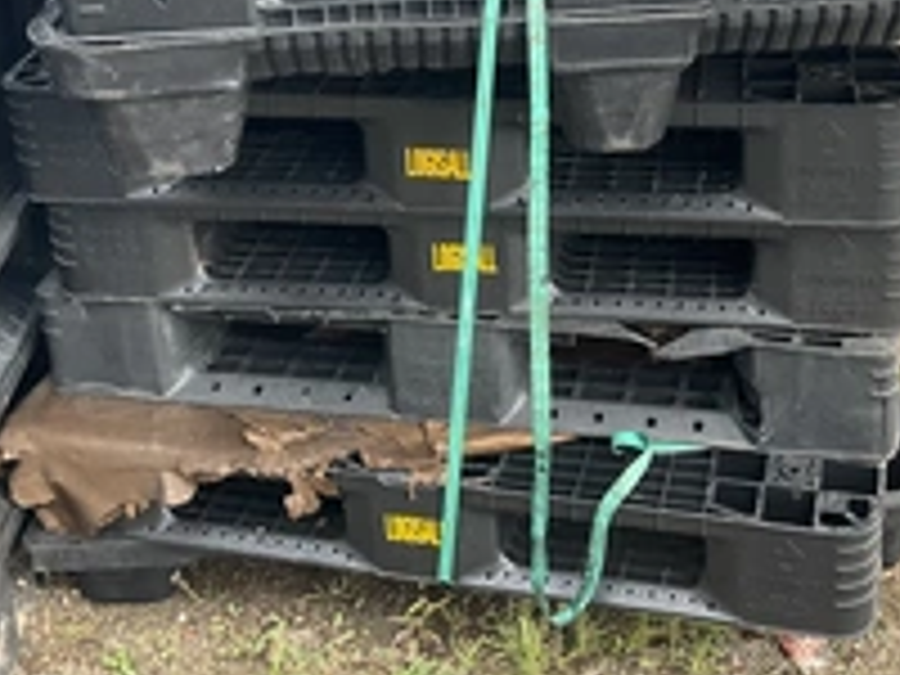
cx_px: 531
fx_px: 1508
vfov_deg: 24.5
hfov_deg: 33.1
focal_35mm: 58
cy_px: 63
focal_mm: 3
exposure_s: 1/122
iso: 25
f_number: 1.8
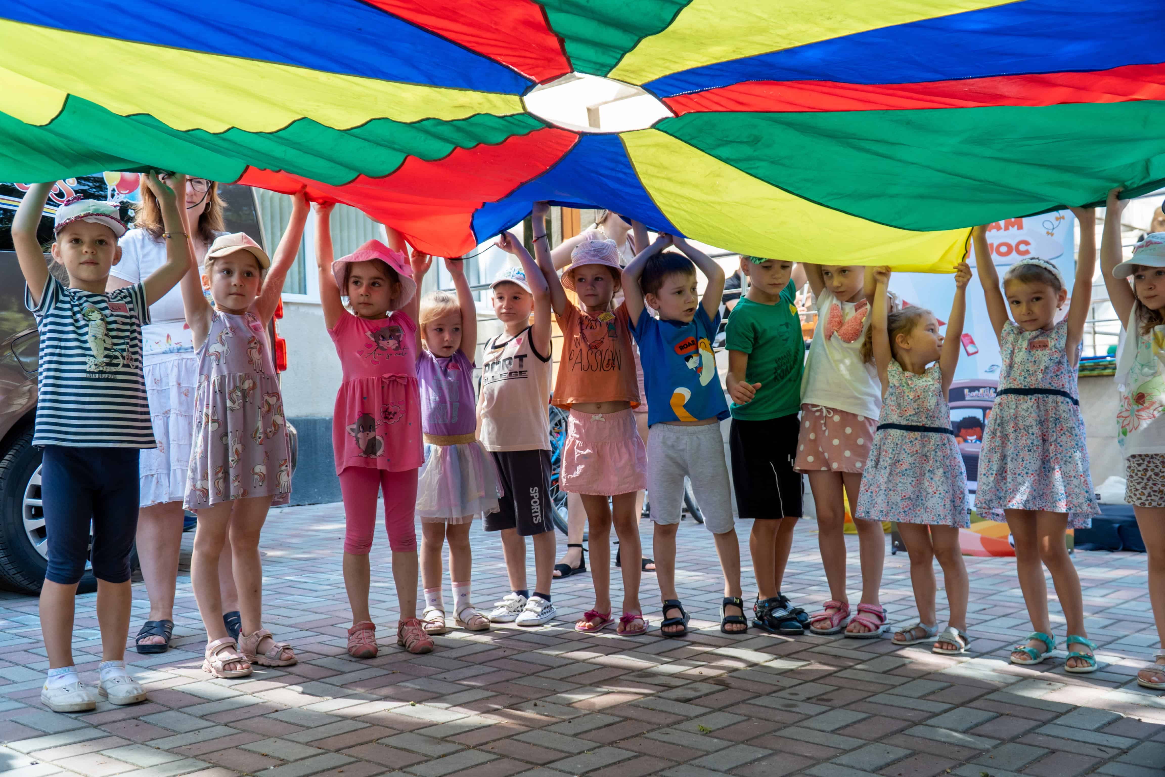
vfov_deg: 38.9
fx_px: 1100
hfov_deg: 55.8
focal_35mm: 34
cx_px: 582
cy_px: 388
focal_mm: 23
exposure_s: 1/250
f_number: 4
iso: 250
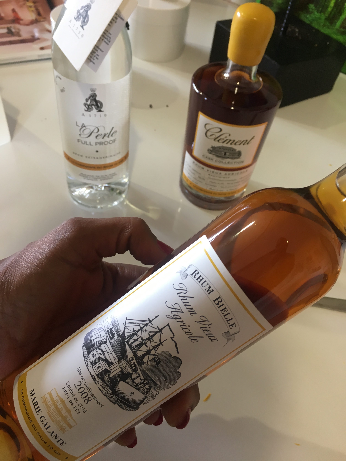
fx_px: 386
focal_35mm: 29
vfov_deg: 61.7
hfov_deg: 48.2
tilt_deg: -50.0
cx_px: 173
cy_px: 230
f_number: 2.2
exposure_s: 1/33
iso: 64
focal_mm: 4.15
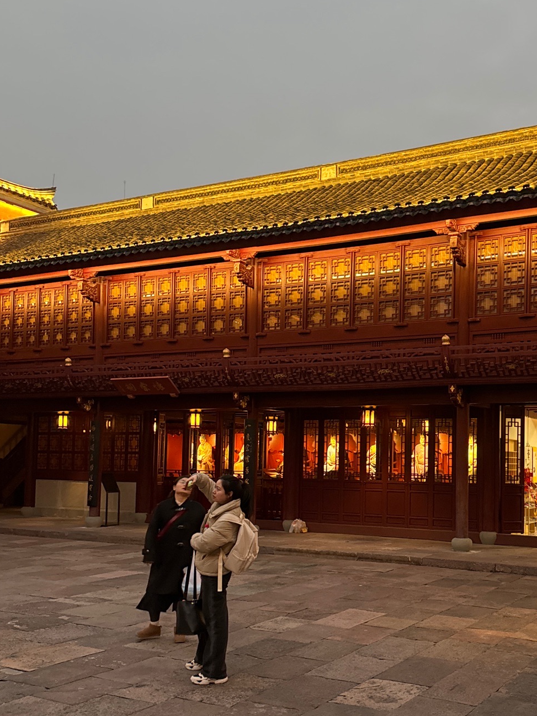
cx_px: 390
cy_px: 427
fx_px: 765
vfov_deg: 49.8
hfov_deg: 37.9
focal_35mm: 37
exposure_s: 1/50
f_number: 1.78
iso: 640
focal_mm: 6.86
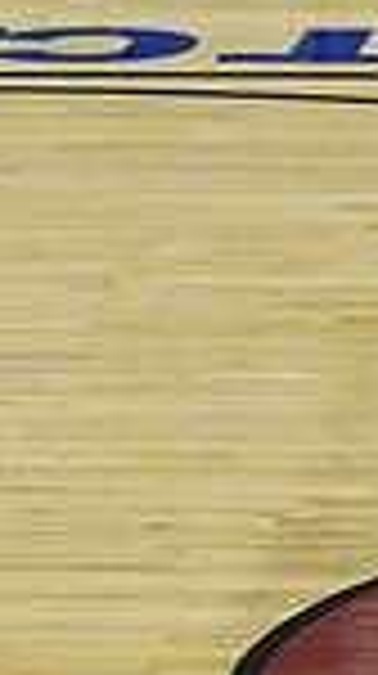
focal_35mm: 575
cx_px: 1300
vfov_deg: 3.8
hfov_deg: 2.1
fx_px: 10281
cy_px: -20
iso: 5000
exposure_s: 1/500
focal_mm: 95
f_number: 4
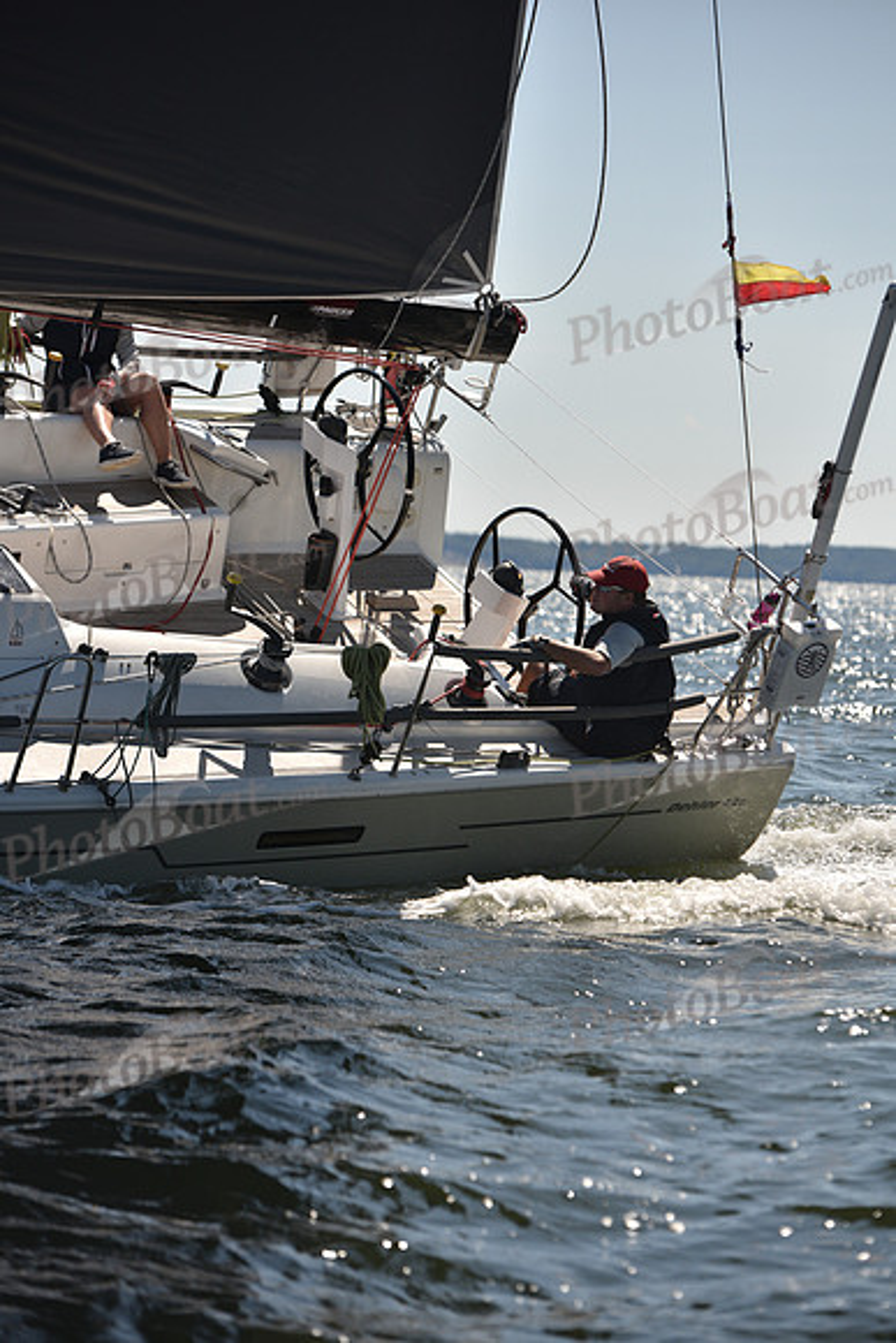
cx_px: 448
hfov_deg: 10.2
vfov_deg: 15.2
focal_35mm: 135
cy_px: 672
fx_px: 5037
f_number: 4
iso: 250
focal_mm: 135
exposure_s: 1/1600
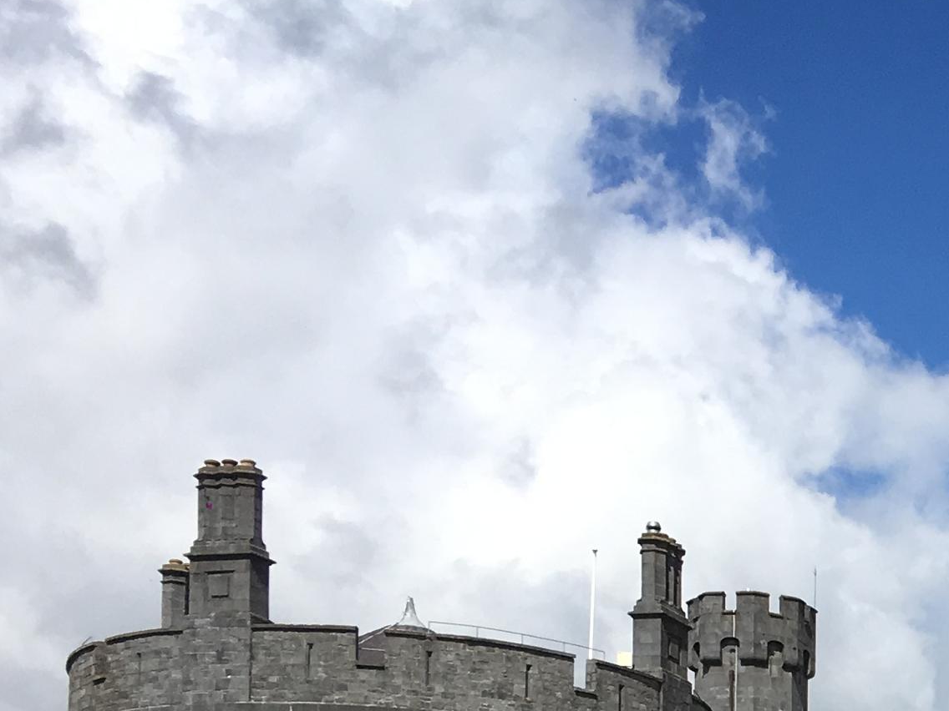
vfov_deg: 13.9
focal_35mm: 98
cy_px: 1165
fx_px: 2687
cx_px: 1510
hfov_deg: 17.5
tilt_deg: +2.1
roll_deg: +0.9
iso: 25
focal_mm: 4.15
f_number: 2.2
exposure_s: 1/2564
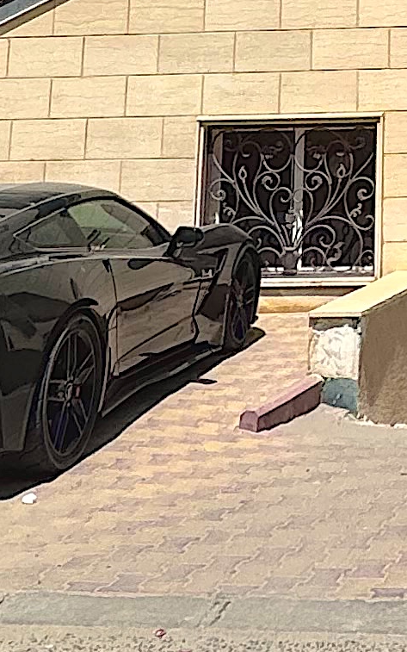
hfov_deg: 15.3
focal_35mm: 79
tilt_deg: +15.4
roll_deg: +0.8
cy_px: -255
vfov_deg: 22.6
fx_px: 1402
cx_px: 597
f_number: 2.2
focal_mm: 2.22
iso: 50
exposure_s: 1/3906
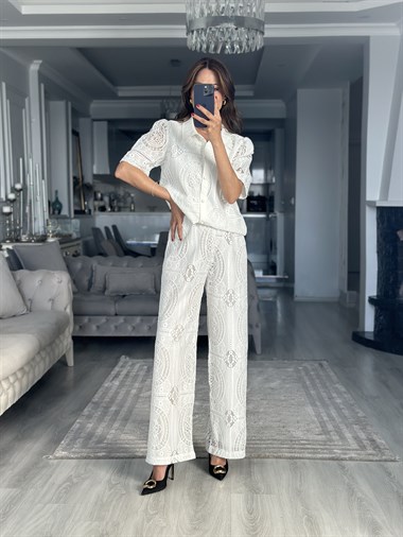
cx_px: 202
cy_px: 268
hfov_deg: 30.3
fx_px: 744
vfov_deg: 39.6
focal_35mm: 48
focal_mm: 6.86
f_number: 1.78
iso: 80
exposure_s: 1/220
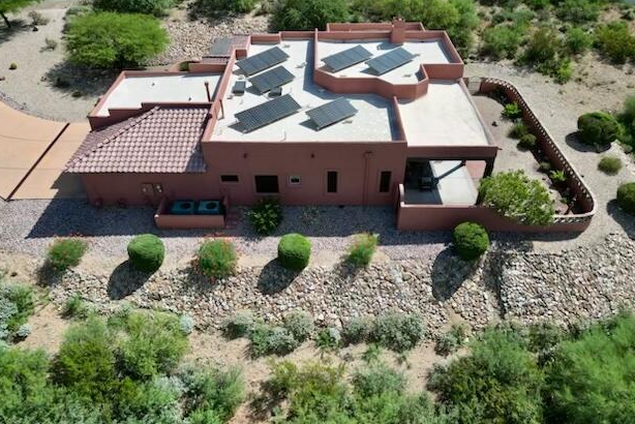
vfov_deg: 49.6
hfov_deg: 69.4
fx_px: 459
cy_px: 209
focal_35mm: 26
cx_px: 319
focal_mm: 6.72
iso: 100
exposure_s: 1/320
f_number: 1.7
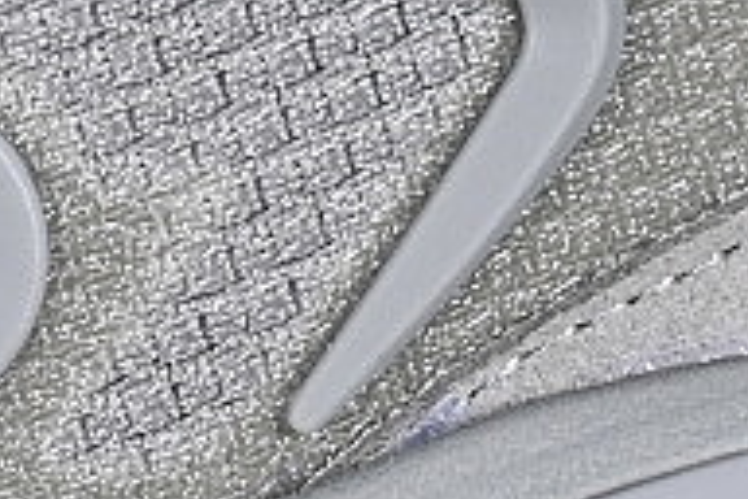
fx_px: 8747
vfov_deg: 3.3
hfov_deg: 4.8
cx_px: -651
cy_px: 257
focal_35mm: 421
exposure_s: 1/80
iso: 160
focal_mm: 50
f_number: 7.1
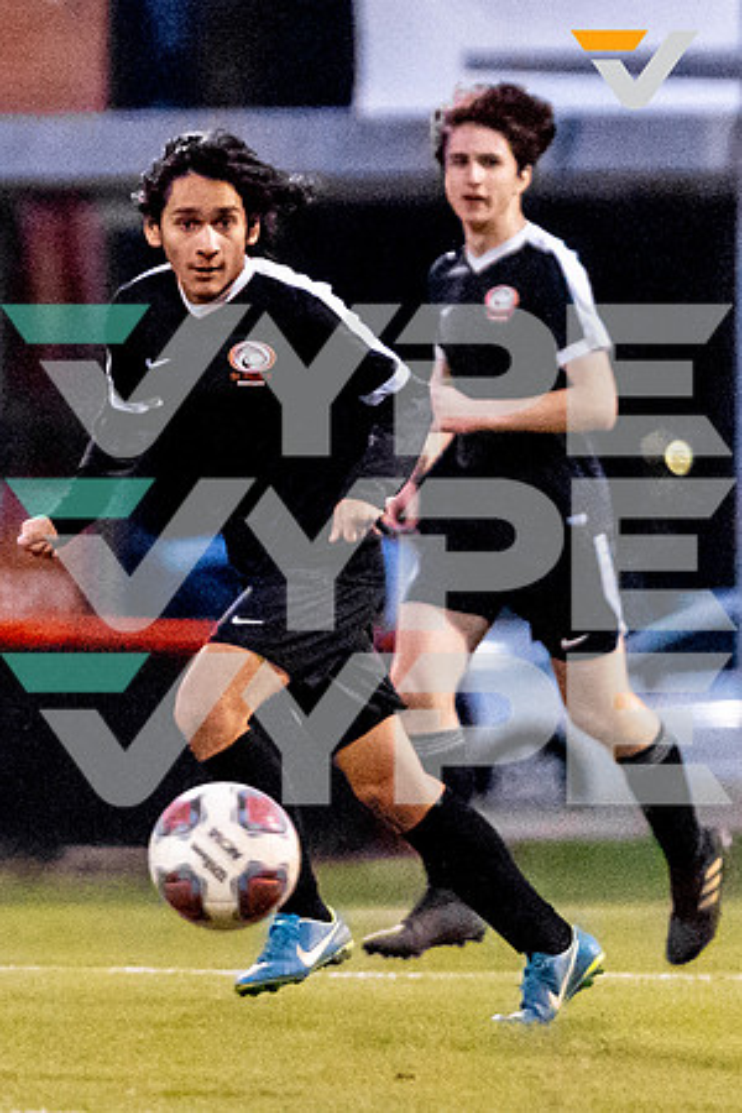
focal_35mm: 719
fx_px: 22213
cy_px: 566
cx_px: -189
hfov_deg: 1.9
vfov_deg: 2.9
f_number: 2.8
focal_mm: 200
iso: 6400
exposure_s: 1/1250
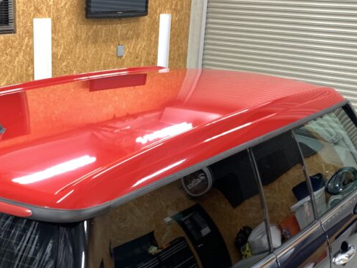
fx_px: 557
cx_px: 119
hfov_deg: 35.2
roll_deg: -1.0
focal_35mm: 54
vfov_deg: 27.0
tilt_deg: -17.5
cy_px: 162
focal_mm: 4.25
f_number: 1.8
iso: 160
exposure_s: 1/50
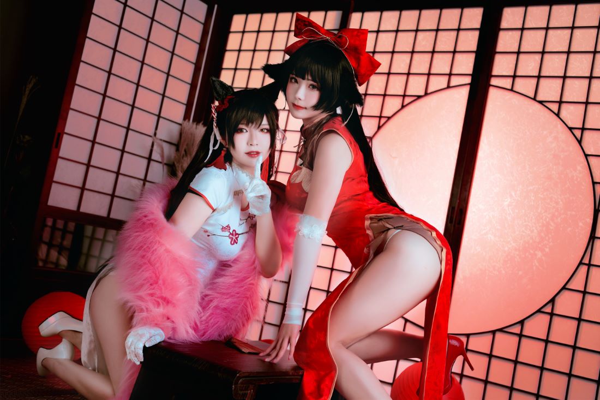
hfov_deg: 48.5
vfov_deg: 33.4
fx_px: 667
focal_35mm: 40
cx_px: 300
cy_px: 200
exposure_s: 1/100
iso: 100
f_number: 2.8
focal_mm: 40
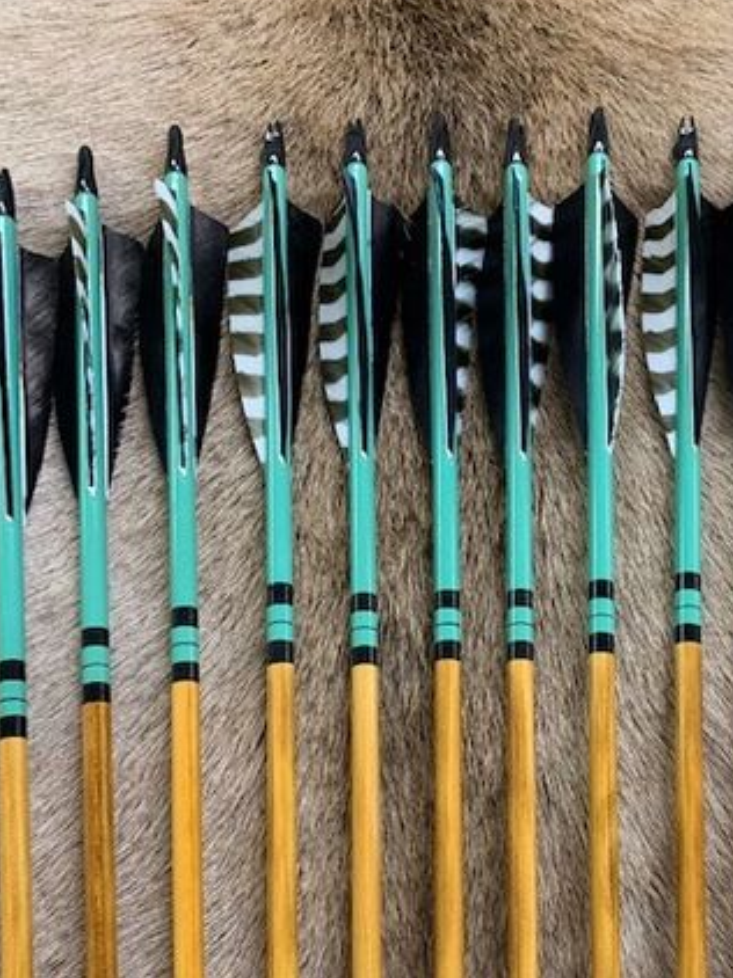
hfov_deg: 38.3
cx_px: 480
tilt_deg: -68.7
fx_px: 1046
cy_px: 623
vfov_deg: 49.6
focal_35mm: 37
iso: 125
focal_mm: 4.25
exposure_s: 1/60
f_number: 1.8
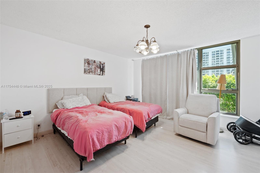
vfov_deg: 81.2
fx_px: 101
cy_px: 86
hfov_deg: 104.2
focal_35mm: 14
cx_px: 130
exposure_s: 1/13
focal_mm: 14
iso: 1100
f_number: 8
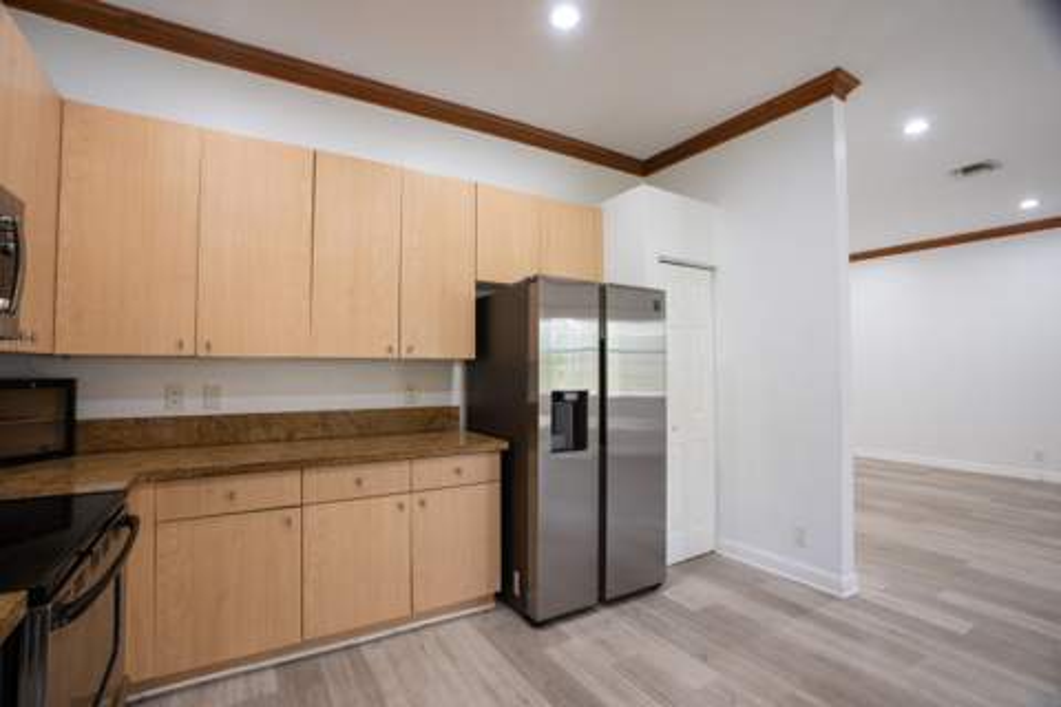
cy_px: 354
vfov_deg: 73.7
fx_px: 472
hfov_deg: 96.7
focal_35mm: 16
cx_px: 530
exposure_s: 1/3
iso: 100
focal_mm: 16
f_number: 8
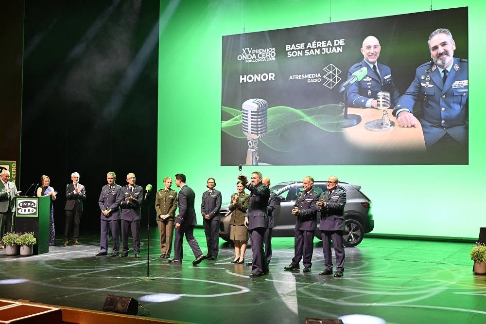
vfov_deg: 31.2
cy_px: 162
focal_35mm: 43
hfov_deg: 45.4
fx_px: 580
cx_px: 243
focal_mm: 43
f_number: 4
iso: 3200
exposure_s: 1/160
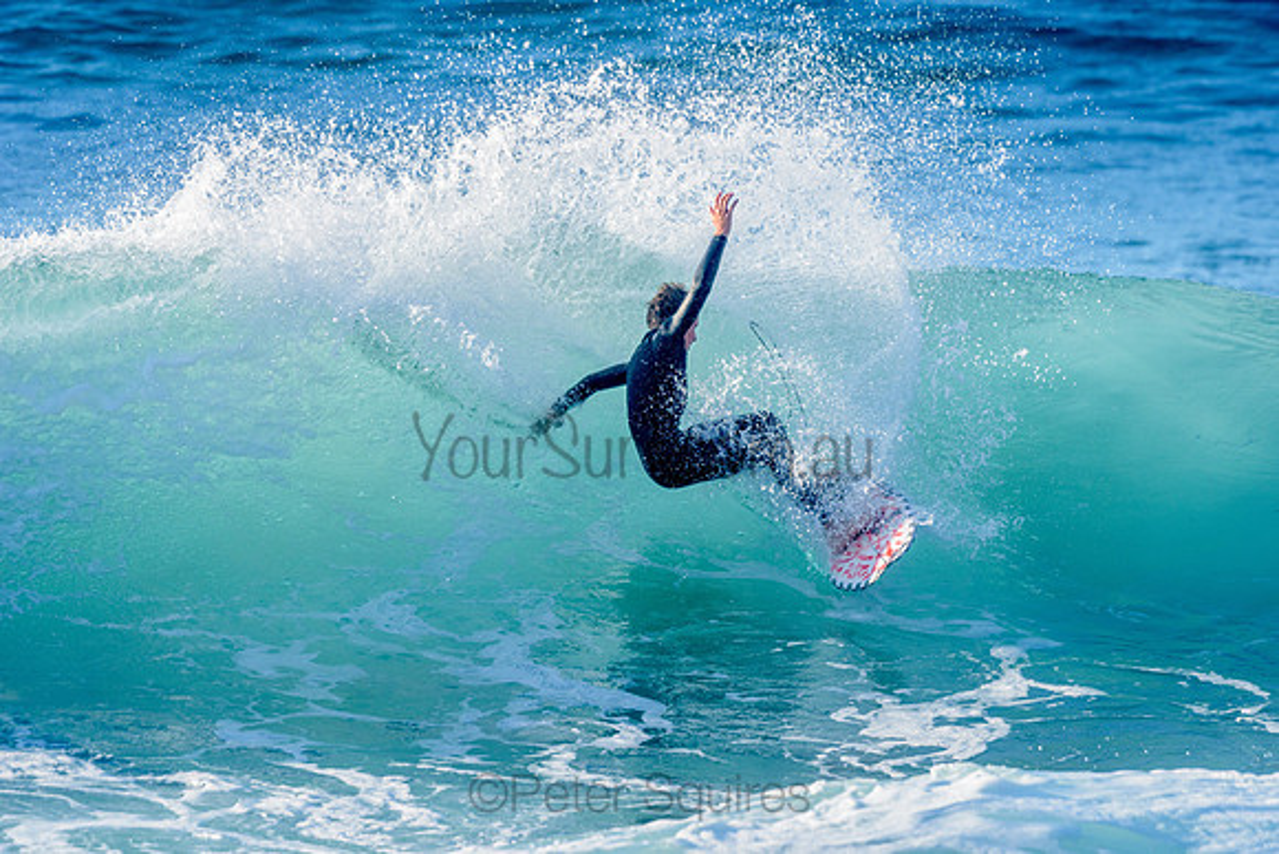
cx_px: 640
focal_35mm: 370
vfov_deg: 3.7
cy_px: 427
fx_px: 13148
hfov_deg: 5.6
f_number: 5.6
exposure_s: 1/2000
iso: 360
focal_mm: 370
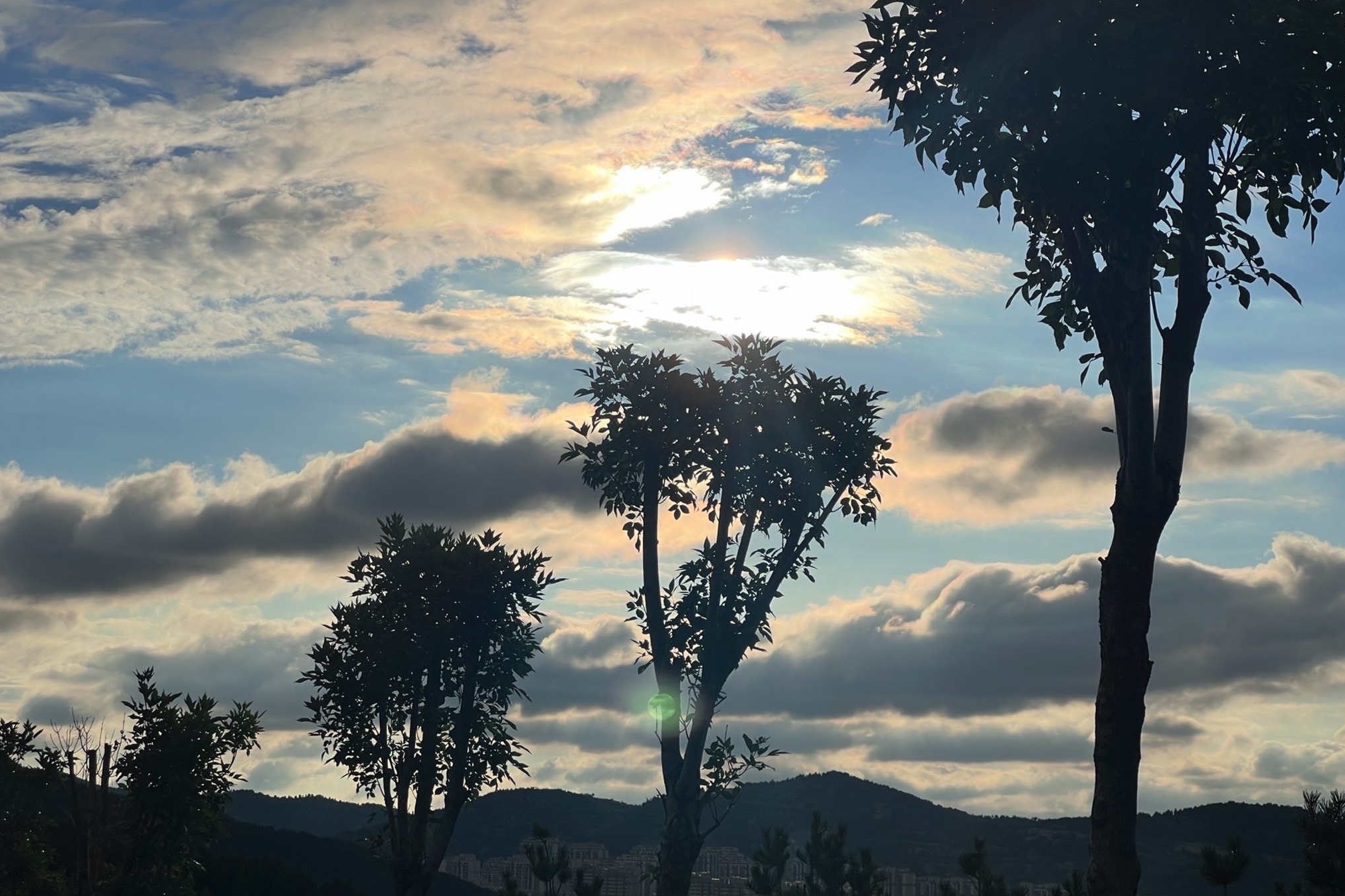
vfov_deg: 16.9
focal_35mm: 81
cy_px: 485
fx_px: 3026
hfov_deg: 25.1
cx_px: 673
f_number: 2.8
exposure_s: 1/3215
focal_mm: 9
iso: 25
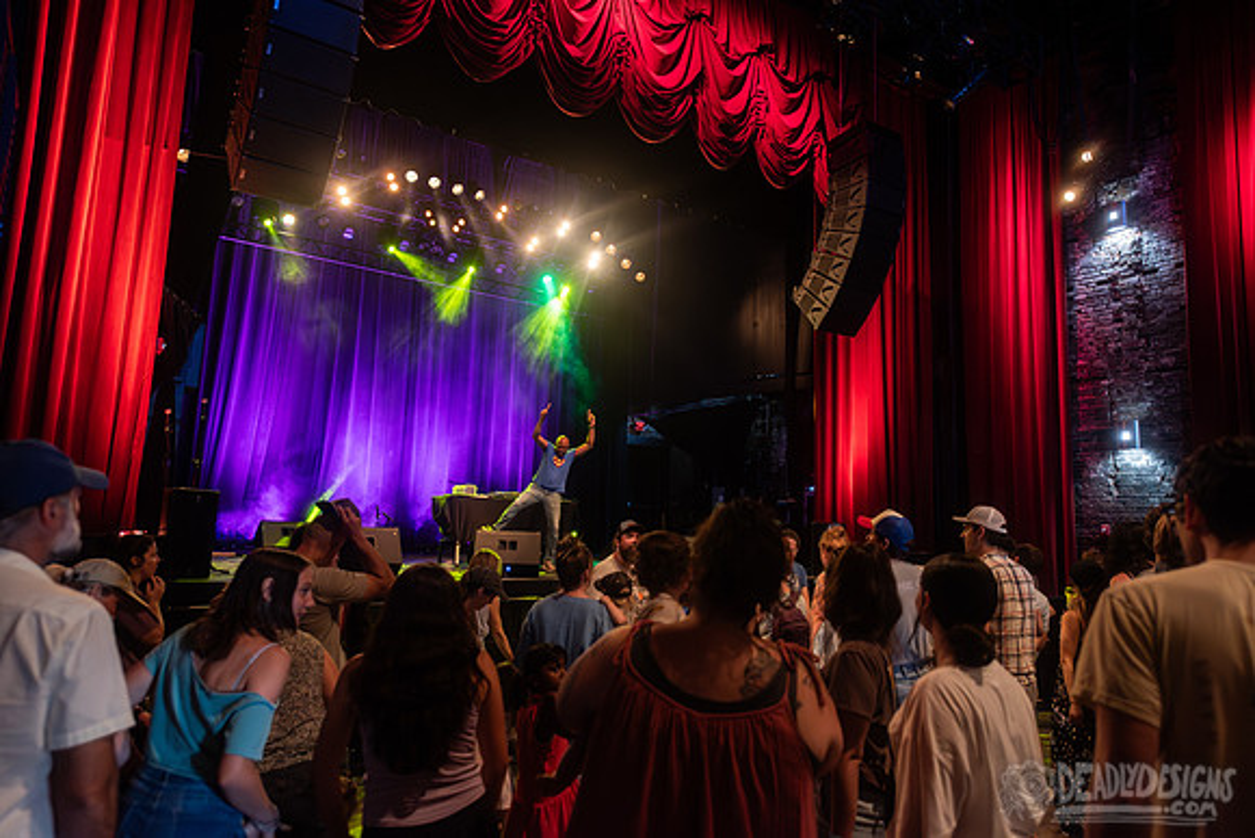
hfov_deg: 73.7
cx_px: 628
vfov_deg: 53.2
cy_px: 419
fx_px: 837
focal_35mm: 24
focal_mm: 24
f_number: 3.2
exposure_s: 1/100
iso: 3200
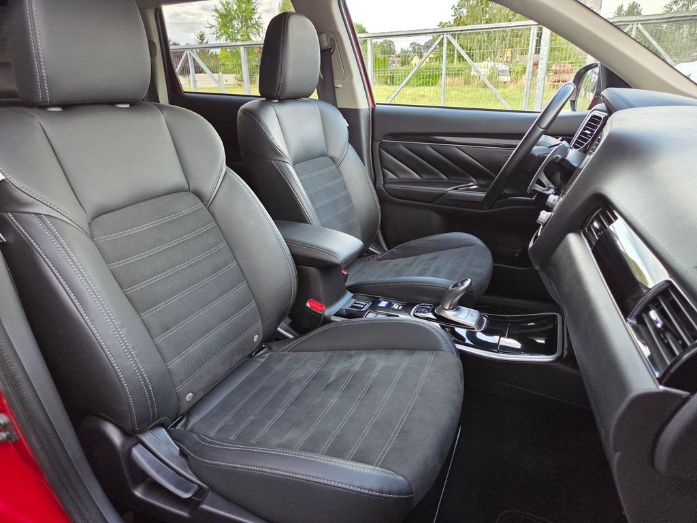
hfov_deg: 73.9
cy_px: 262
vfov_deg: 58.9
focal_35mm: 23
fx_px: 463
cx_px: 348
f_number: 1.8
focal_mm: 5.4
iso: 125
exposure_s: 1/180
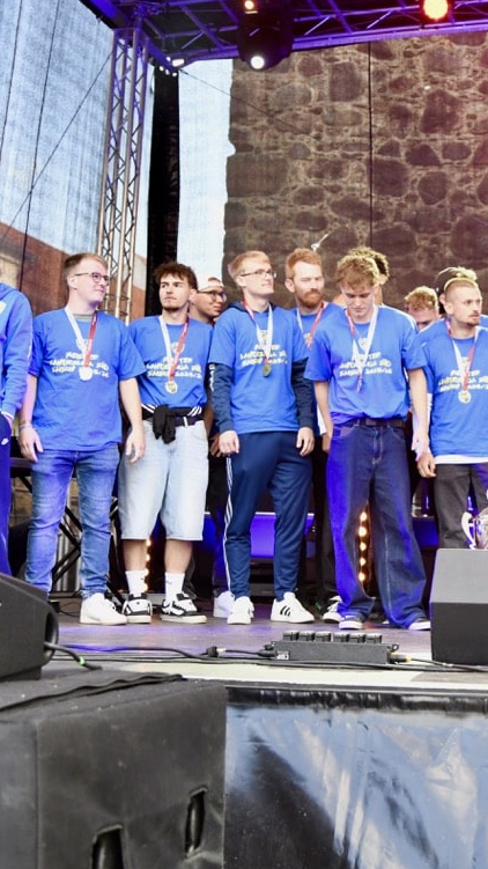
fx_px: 1151
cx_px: 523
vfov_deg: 41.3
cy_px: 387
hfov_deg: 22.7
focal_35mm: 50
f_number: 2.8
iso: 1800
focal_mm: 28
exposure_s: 1/800
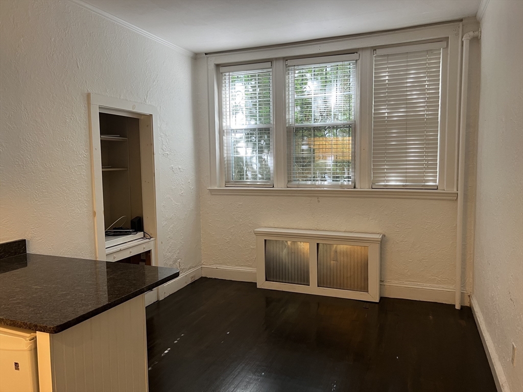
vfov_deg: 53.1
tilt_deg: -4.8
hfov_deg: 67.3
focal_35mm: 26
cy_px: 196
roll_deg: +1.0
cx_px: 262
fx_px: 393
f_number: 1.5
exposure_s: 1/60
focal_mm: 5.7
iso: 100
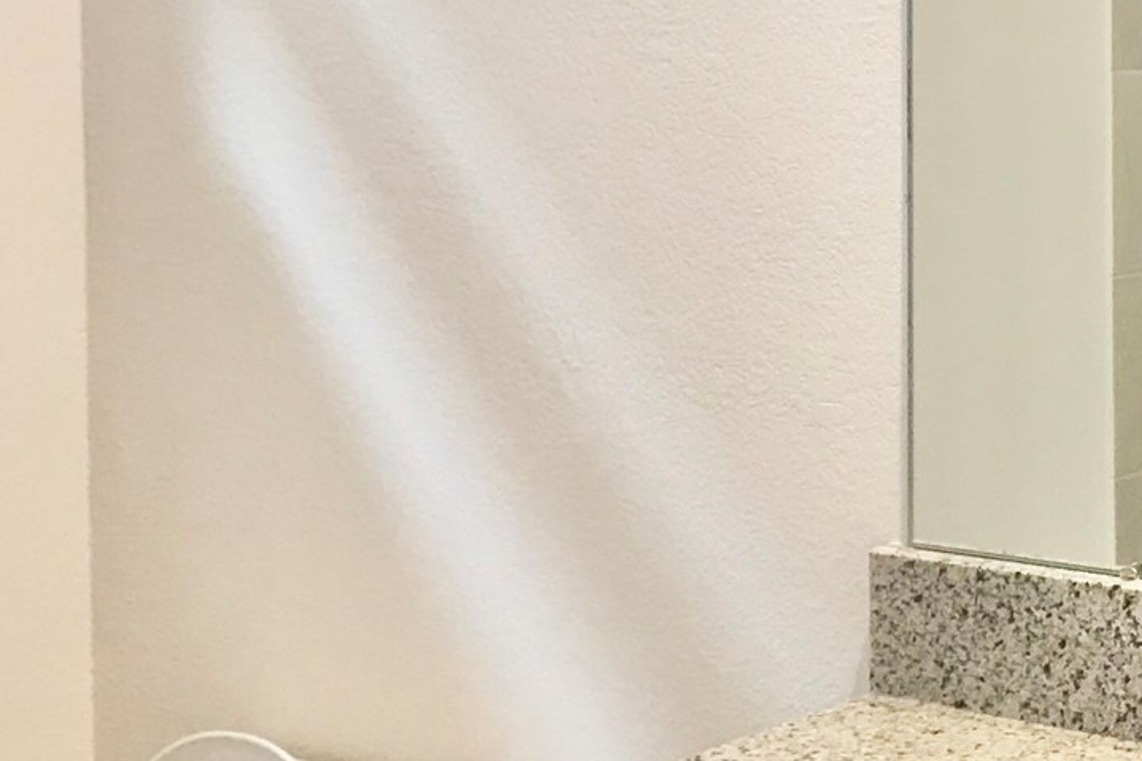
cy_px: 192
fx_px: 2632
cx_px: 978
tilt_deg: -3.2
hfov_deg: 23.9
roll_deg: +0.4
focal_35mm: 83
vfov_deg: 16.4
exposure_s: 1/20
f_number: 1.8
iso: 40
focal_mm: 3.99
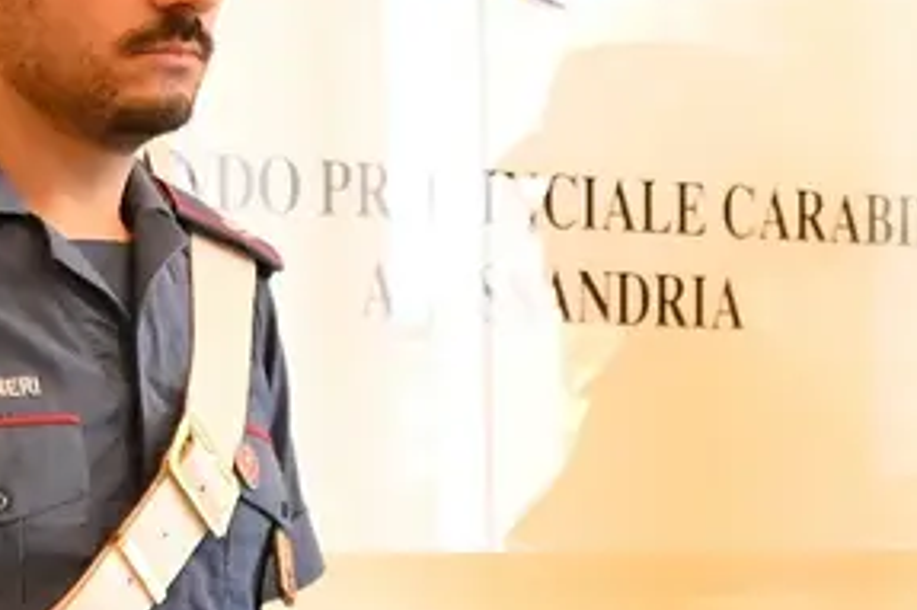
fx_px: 6262
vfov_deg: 5.6
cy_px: 725
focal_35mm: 246
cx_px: 1264
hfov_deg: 8.2
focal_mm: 32
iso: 4000
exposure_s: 1/60
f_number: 4
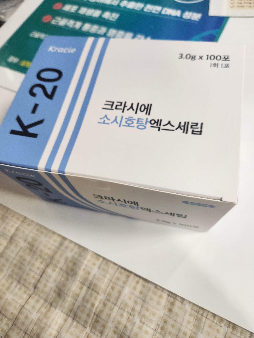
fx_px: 225
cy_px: 169
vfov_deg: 73.9
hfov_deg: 58.9
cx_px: 127
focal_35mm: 23
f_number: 1.8
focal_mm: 5.4
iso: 200
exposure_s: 1/120
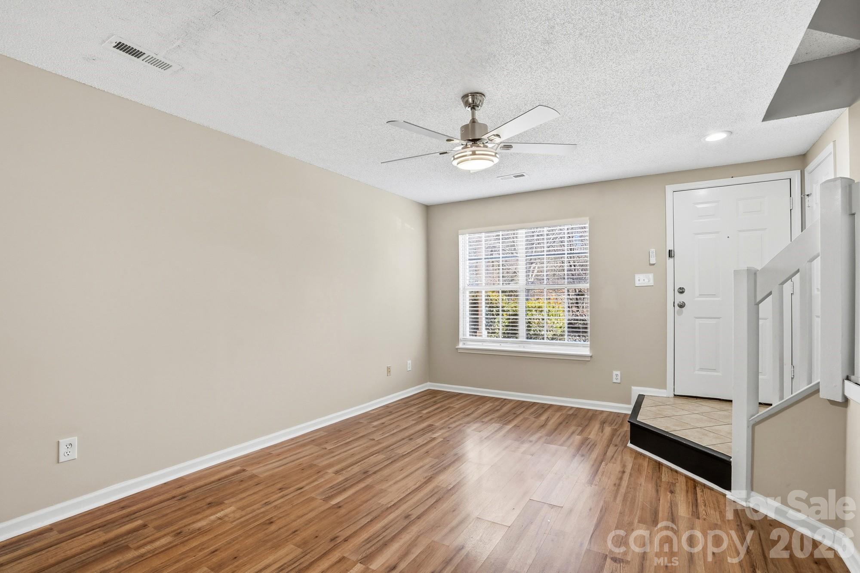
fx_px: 382
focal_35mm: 16
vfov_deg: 73.8
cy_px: 286
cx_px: 430
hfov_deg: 96.7
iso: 800
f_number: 10
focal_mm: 16
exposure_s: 1/500
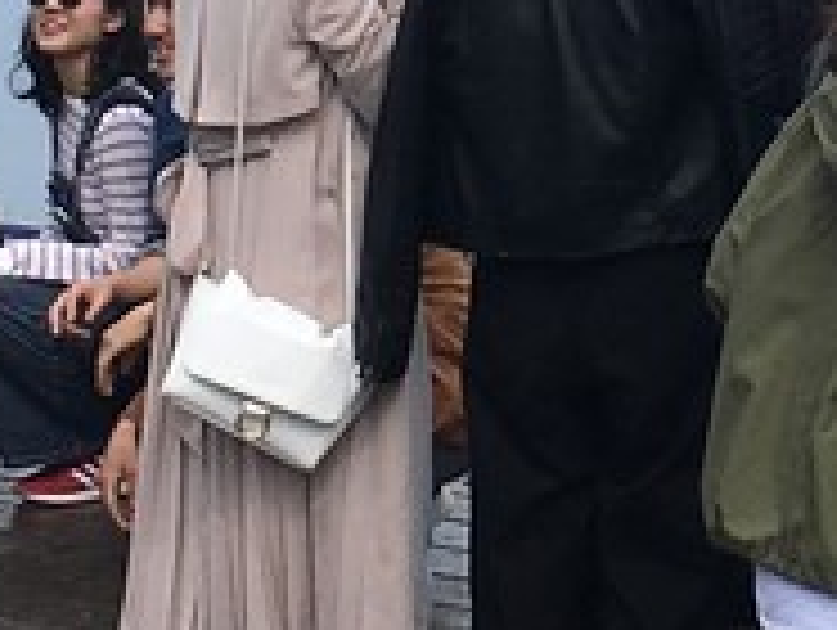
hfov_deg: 10.4
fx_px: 4527
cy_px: -459
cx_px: 904
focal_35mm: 187
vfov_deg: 7.7
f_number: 2.2
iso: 25
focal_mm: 4.15
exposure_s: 1/1832
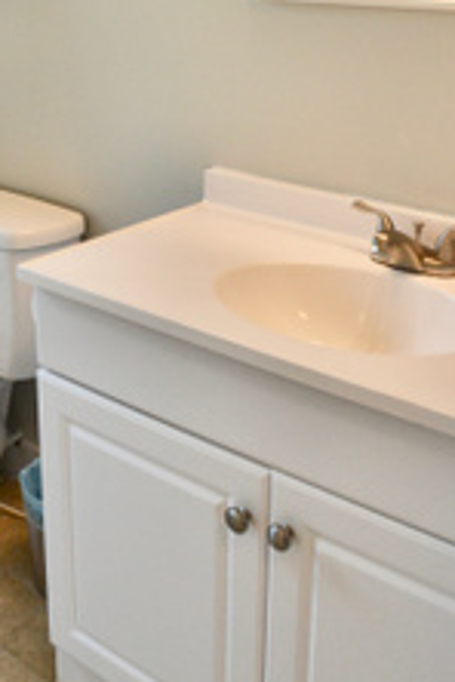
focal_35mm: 65
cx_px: 114
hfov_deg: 20.8
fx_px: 1232
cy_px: 40
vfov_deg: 29.4
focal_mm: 20
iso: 400
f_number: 5.6
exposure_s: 1/125
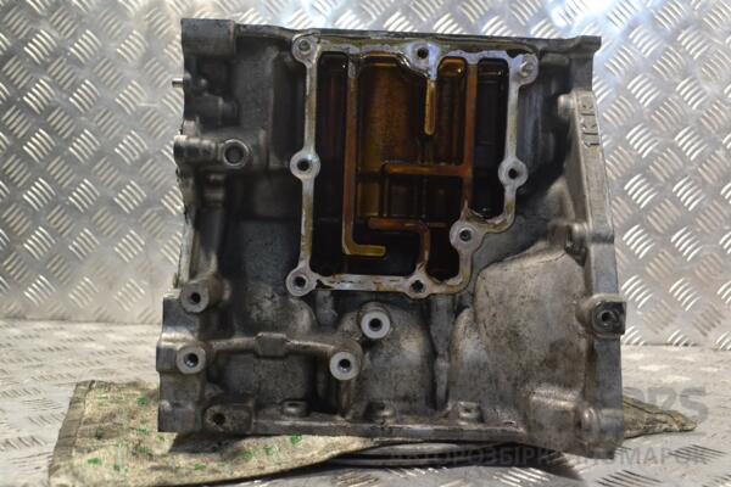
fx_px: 731
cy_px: 244
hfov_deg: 53.1
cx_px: 366
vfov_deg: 36.9
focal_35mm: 36
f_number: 7.1
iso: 3200
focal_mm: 24
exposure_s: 1/200
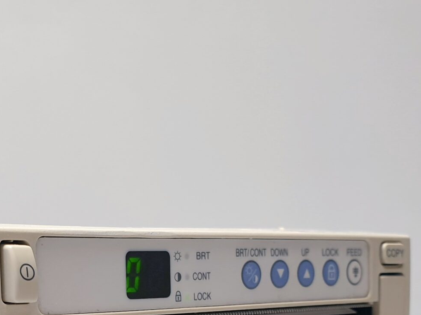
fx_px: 827
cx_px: 74
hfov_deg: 27.9
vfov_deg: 20.1
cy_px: 388
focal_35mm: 68
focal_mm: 4.3
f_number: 2.4
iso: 80
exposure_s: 1/100
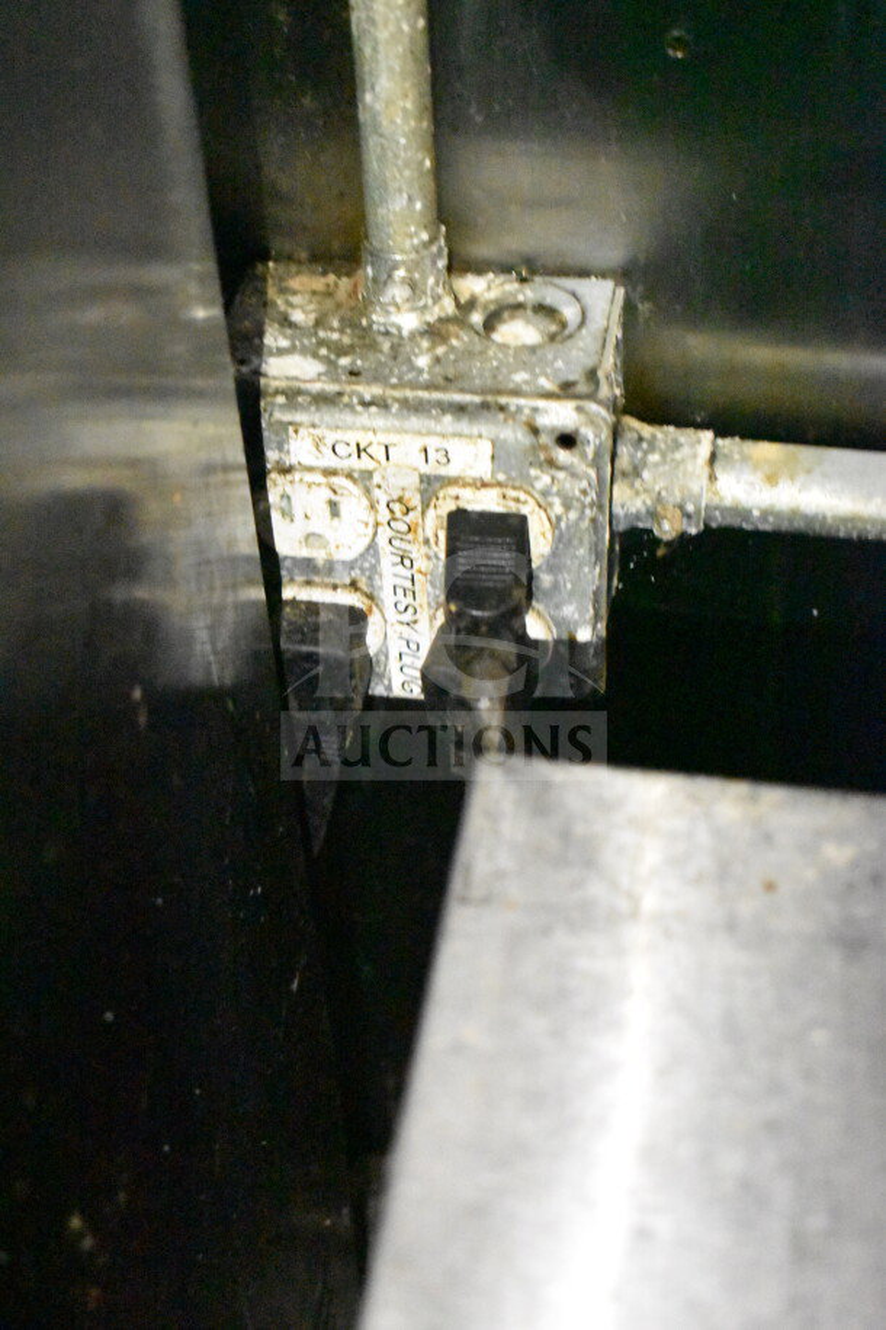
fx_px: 1938
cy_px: 665
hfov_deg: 25.8
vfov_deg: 37.9
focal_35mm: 52
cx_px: 443
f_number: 4.5
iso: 25600
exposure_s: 1/60
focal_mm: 35
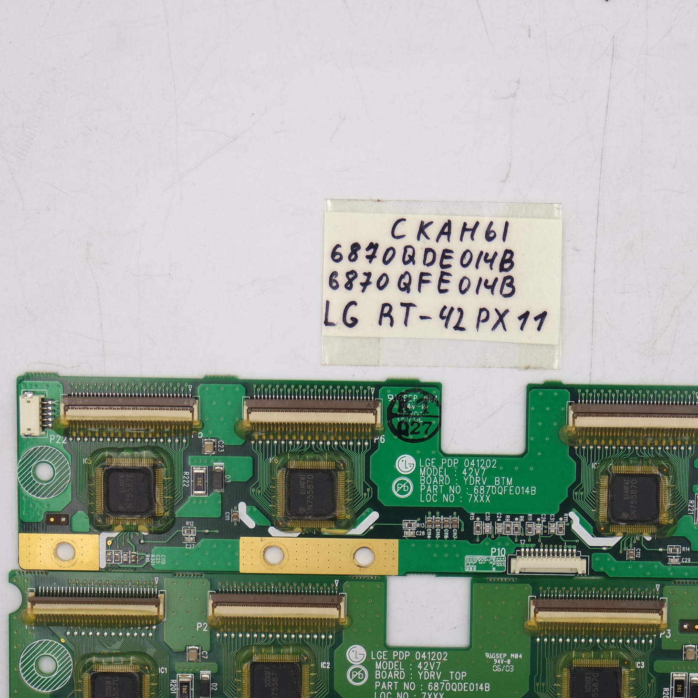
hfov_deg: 20.8
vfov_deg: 20.9
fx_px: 1893
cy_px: 404
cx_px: 462
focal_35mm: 83
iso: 160
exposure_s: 1/125
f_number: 4.5
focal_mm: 18
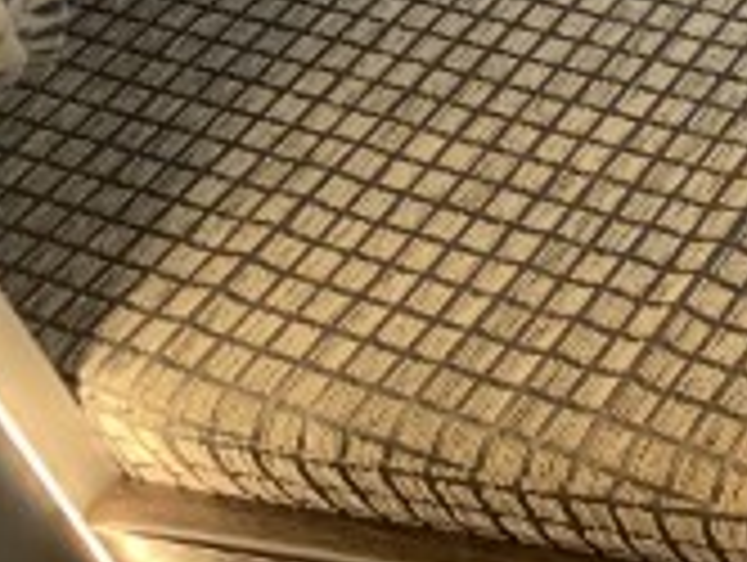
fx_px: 2161
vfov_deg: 14.1
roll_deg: +2.5
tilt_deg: -36.4
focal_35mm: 100
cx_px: 1341
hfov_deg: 16.5
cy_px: -207
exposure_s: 1/85
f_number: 1.8
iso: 100
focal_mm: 4.25
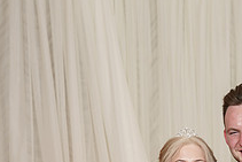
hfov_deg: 12.1
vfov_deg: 8.1
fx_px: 1130
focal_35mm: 168
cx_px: 236
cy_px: 199
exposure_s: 1/160
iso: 2000
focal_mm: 61
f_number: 4
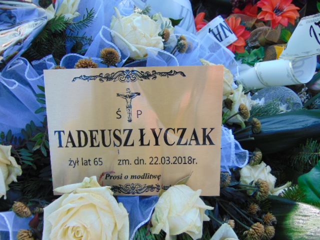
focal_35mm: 25
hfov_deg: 69.4
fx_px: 231
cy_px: 120
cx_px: 160
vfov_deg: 54.9
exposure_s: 1/250
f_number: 3
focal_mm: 4.5
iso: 80
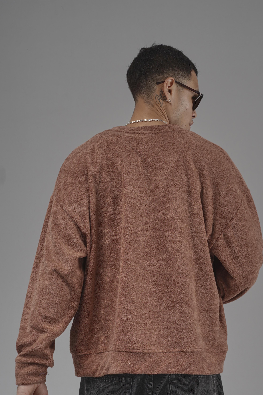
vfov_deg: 25.0
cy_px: 231
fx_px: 888
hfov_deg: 16.8
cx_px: 146
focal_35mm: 81
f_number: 5.6
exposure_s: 1/160
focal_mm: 46
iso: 80
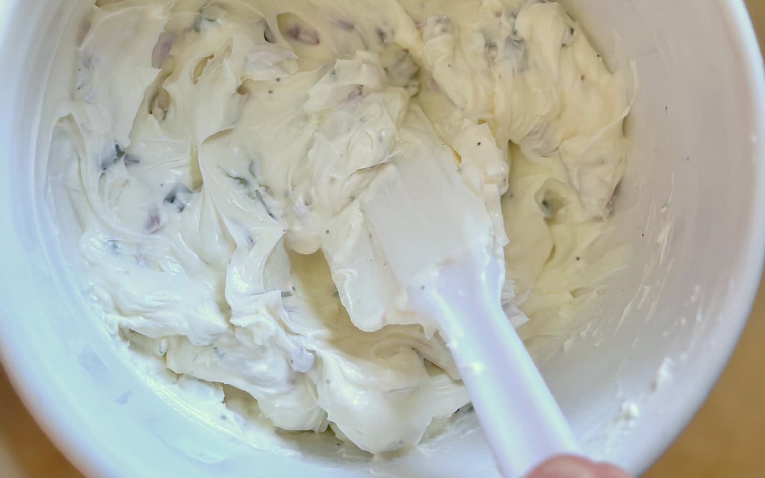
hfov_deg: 30.2
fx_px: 1418
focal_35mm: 68
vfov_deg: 19.1
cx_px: 383
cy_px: 142
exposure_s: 1/110
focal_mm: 6.9
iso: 125
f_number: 1.8
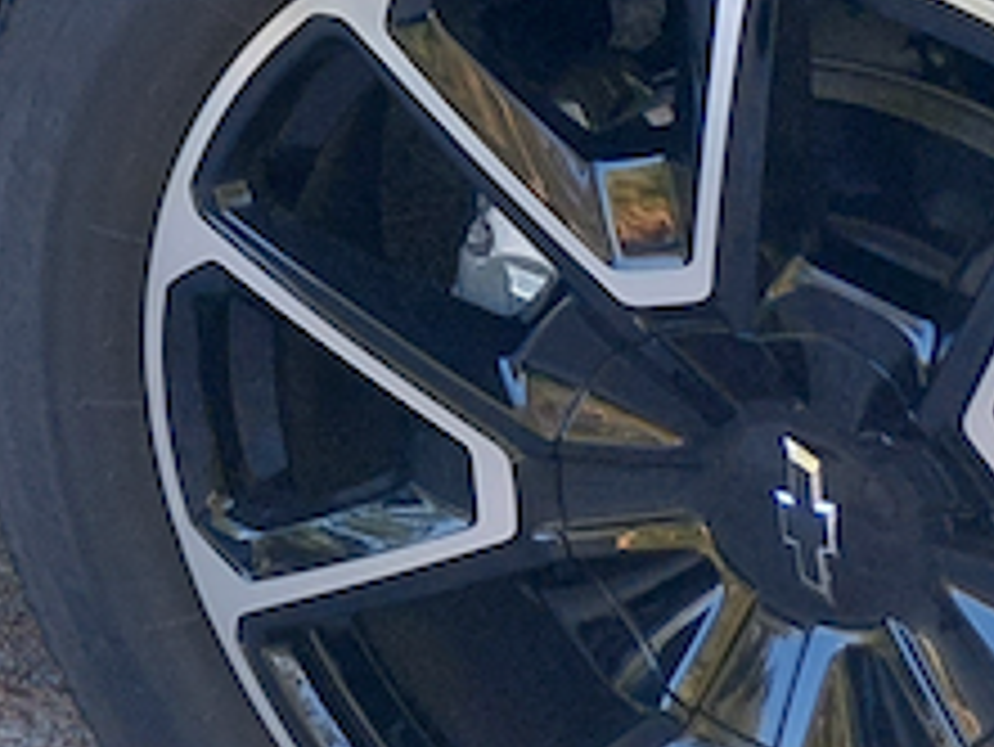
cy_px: -1404
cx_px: -1507
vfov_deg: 8.9
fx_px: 3994
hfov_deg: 11.4
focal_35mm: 139
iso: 25
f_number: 1.8
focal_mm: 5.23
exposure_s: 1/60
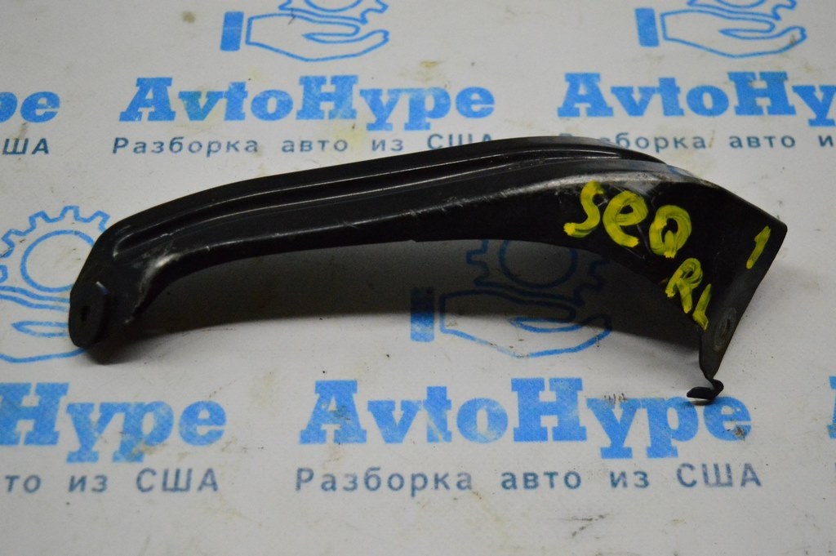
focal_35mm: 54
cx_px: 418
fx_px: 1253
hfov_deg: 36.9
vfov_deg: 25.0
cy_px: 278
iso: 6400
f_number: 4.8
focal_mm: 36
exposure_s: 1/1250
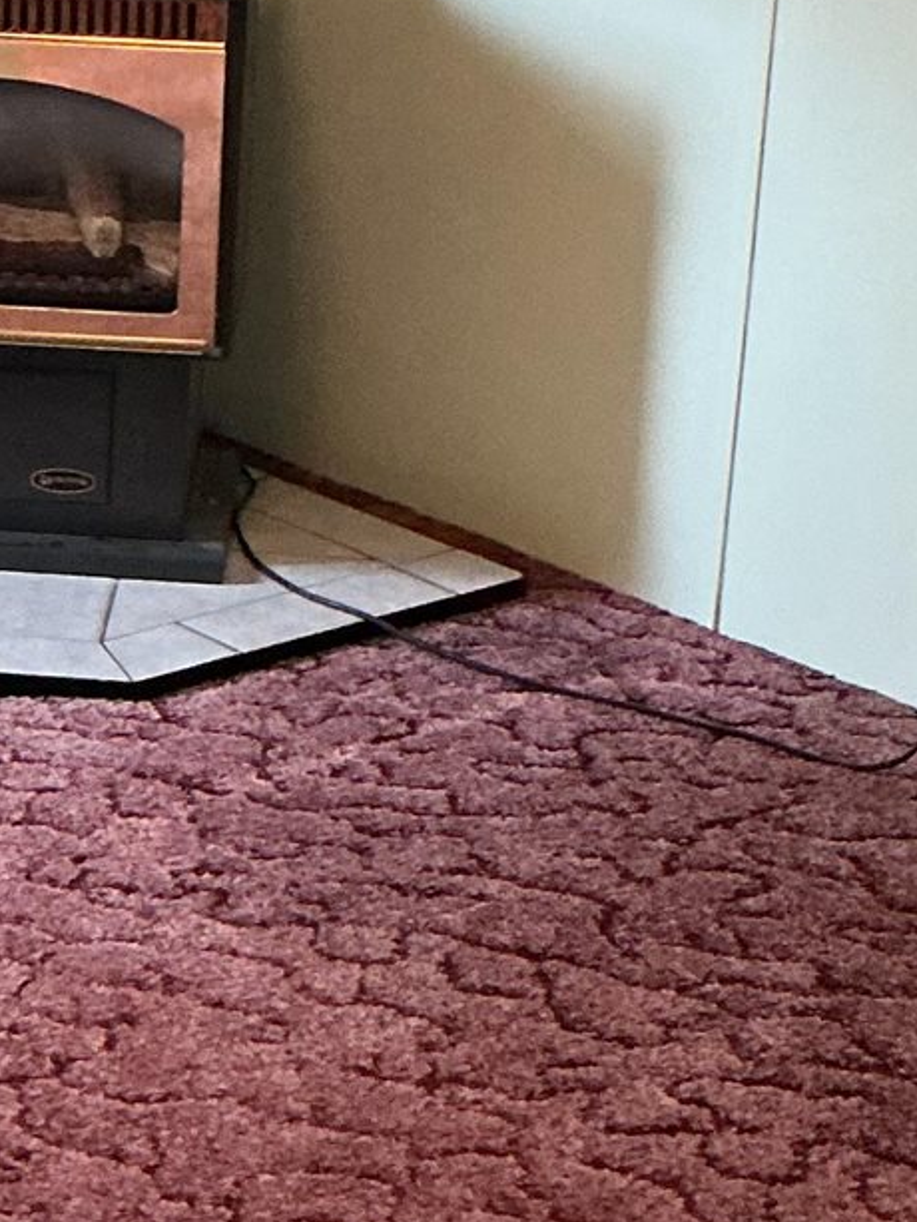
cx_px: 60
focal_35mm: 109
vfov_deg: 17.9
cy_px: 257
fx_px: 3849
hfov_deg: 13.4
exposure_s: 1/40
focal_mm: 3
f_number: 1.8
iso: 200
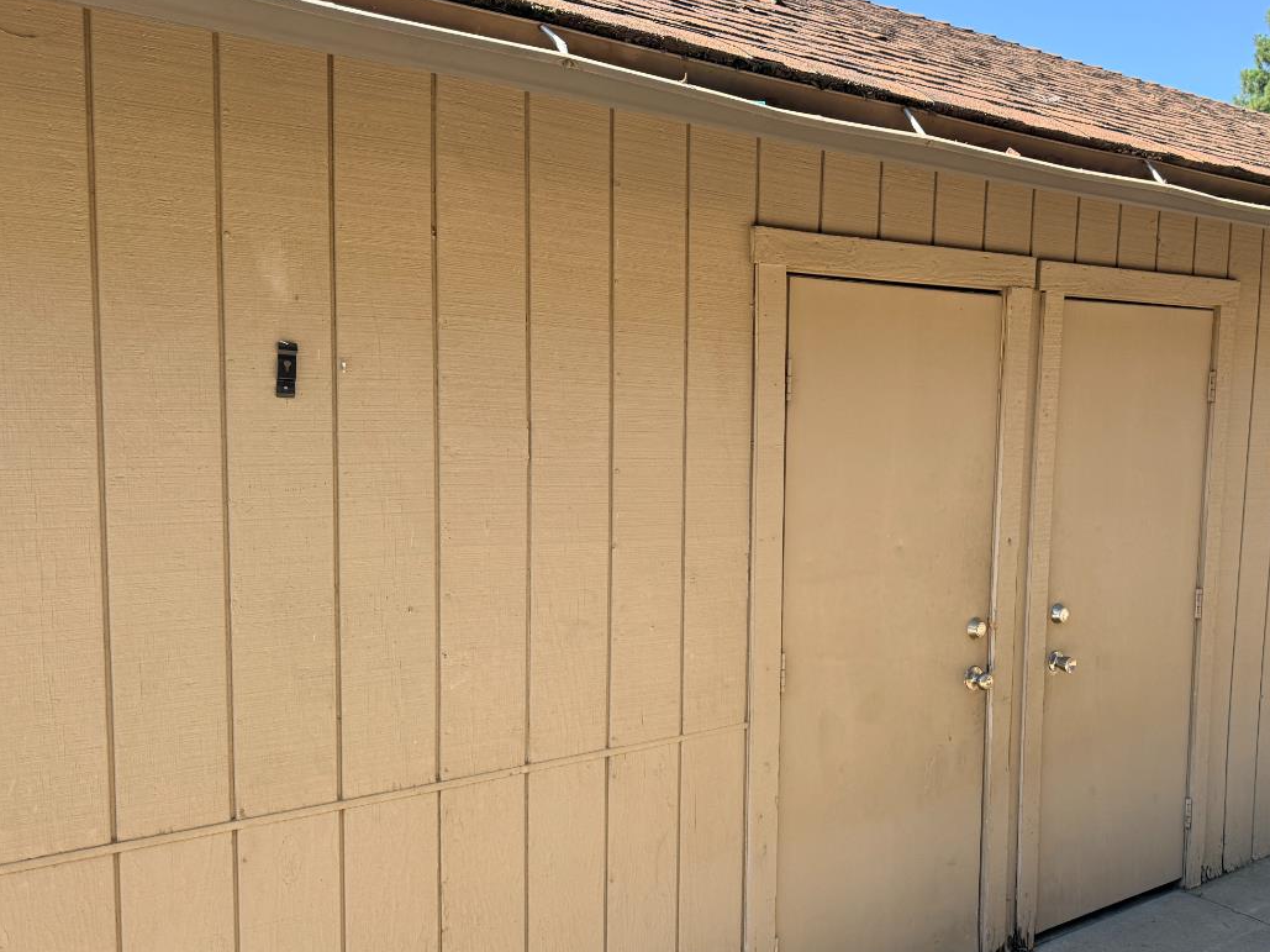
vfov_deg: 40.6
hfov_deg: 51.7
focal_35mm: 35
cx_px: 843
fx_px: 1284
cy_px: 530
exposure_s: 1/1314
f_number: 1.78
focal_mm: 6.76
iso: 100
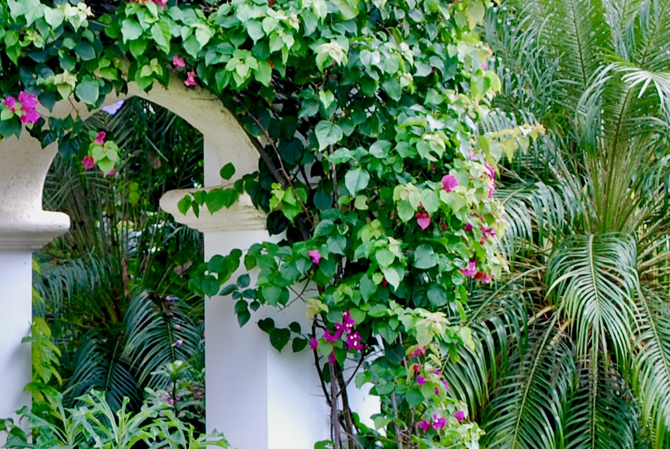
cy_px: 486
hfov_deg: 8.7
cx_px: -33
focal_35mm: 233
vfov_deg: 5.9
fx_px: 4352
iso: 160
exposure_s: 1/60
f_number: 8
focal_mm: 55
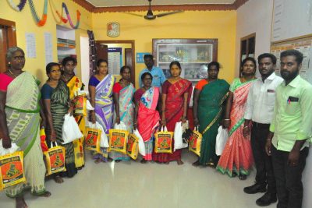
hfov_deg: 67.4
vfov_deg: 48.0
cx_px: 156
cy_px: 104
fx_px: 234
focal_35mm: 27
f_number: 4.5
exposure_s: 1/125
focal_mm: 18
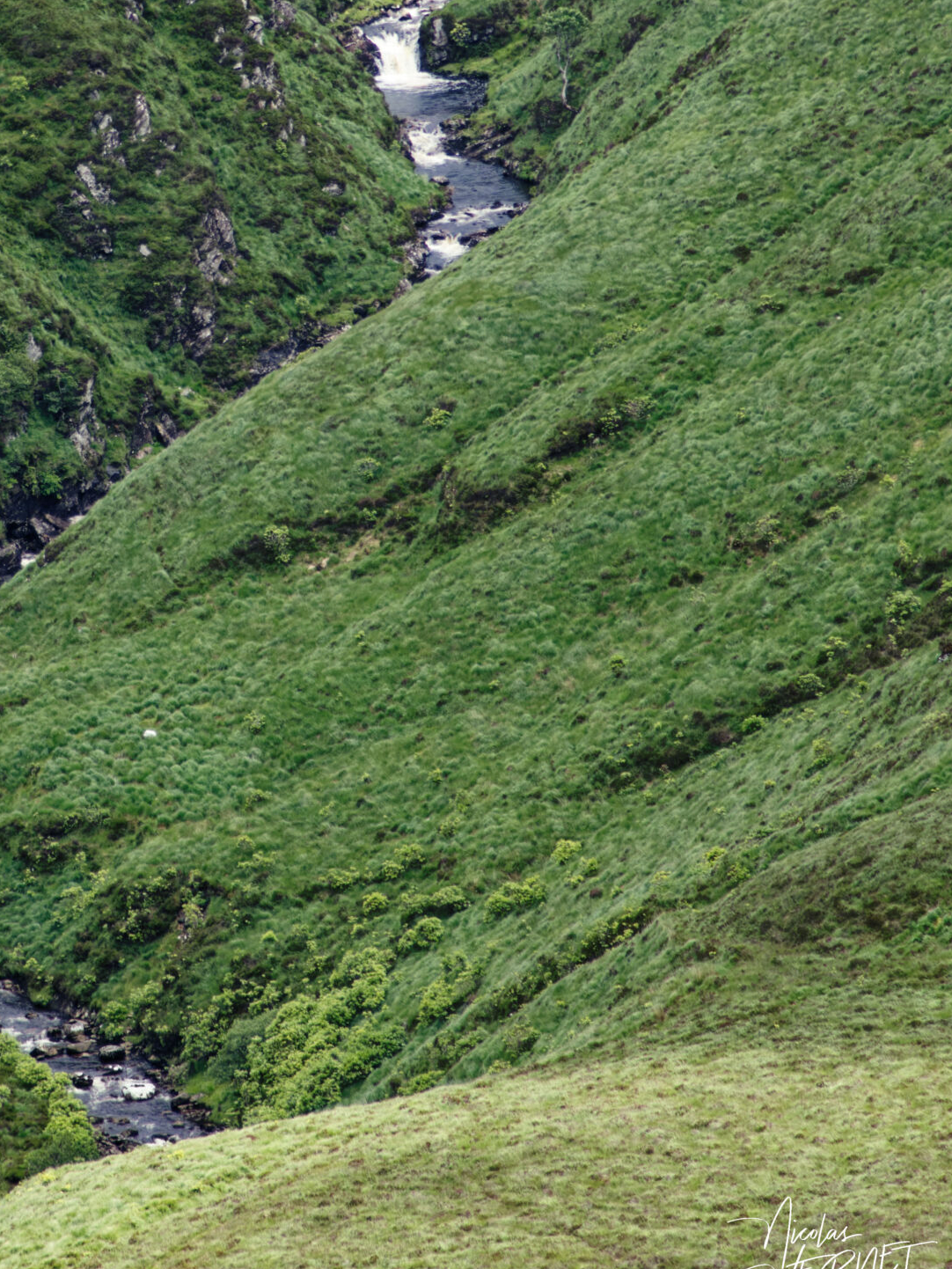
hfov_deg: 2.9
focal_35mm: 512
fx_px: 18769
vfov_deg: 3.9
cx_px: 214
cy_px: 216
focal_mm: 200
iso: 800
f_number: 5.6
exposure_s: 1/2000
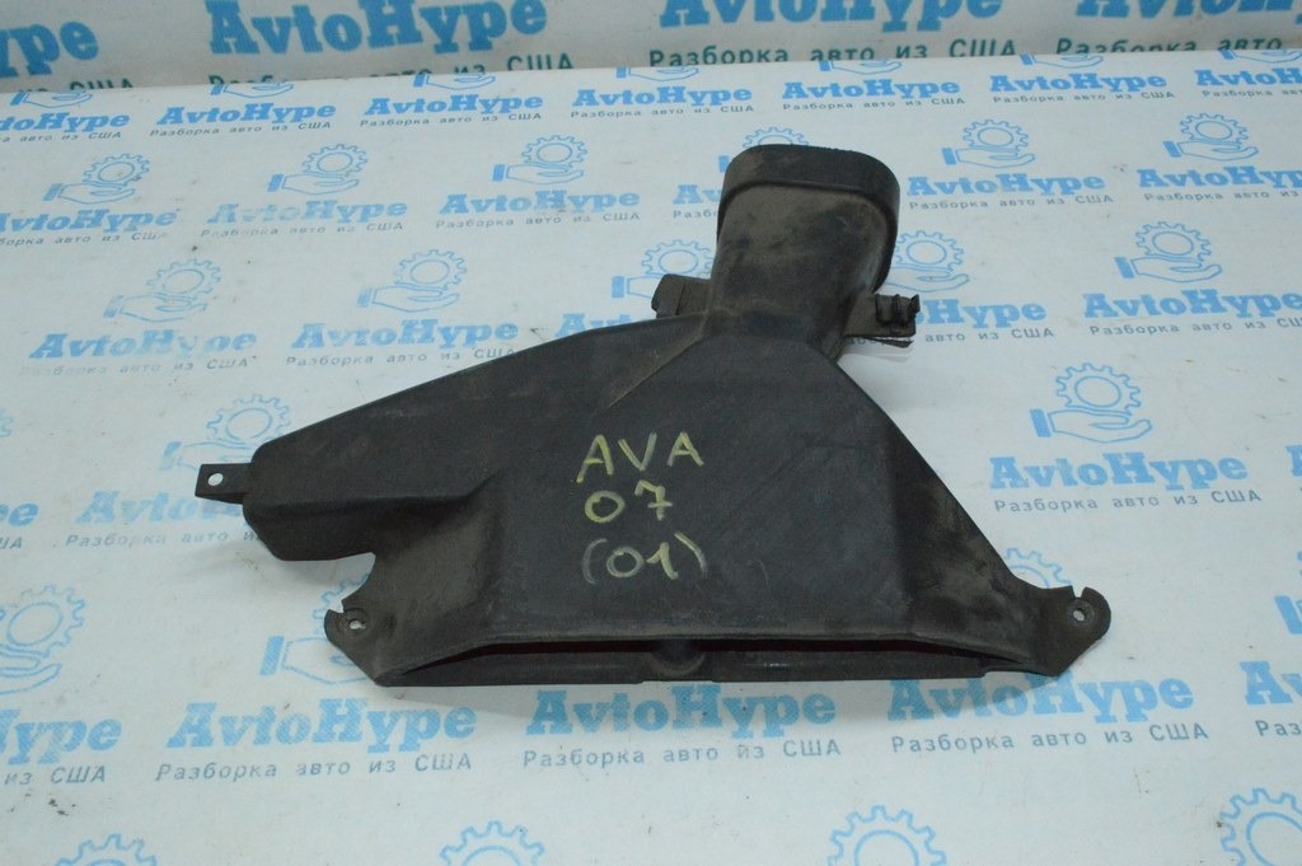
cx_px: 651
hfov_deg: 57.3
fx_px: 1193
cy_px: 433
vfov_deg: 39.9
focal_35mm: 33
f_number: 16
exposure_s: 1/200
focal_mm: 22
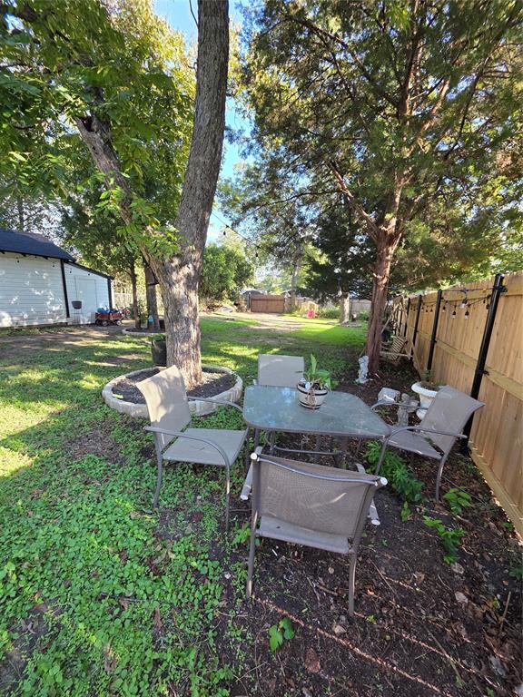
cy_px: 348
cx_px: 262
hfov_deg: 89.9
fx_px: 262
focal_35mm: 13
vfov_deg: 106.2
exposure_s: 1/120
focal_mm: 2.2
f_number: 1.9
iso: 40
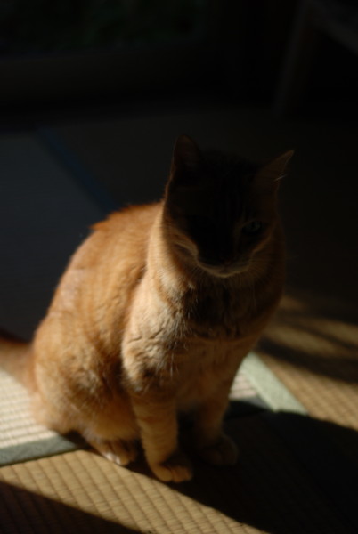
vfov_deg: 27.0
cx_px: 179
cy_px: 267
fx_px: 1115
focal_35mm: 75
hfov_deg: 18.2
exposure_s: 1/2500
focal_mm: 50
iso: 100
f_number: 2
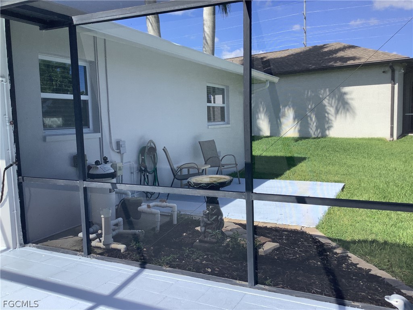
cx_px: 206
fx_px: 370
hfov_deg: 58.4
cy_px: 155
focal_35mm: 31
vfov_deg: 45.4
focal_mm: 3.3
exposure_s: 1/721
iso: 25
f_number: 2.4
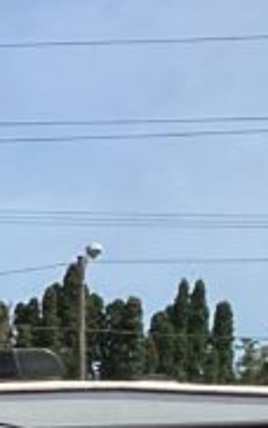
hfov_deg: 5.9
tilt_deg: -5.2
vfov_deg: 10.7
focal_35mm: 185
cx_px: -849
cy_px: 731
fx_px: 2159
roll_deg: +0.5
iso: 25
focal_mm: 3.3
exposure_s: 1/2398
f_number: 2.4
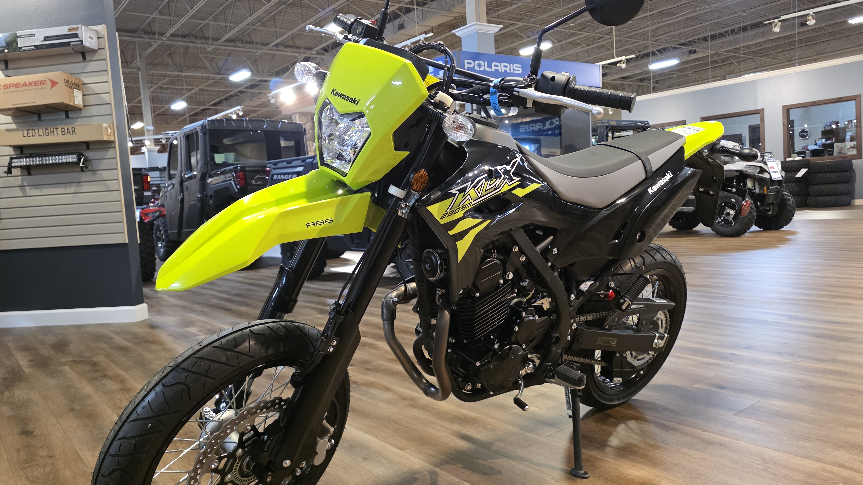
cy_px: 257
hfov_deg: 67.9
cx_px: 427
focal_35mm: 28
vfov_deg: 41.5
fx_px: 641
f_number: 1.7
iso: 1000
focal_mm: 6.3
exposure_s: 1/120
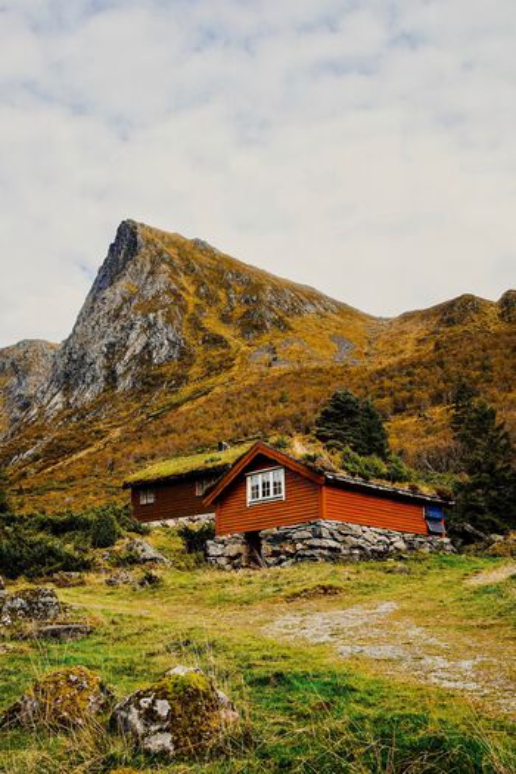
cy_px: 387
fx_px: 752
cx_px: 258
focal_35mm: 35
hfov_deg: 37.9
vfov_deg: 54.4
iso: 100
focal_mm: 35
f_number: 8
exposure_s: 1/125
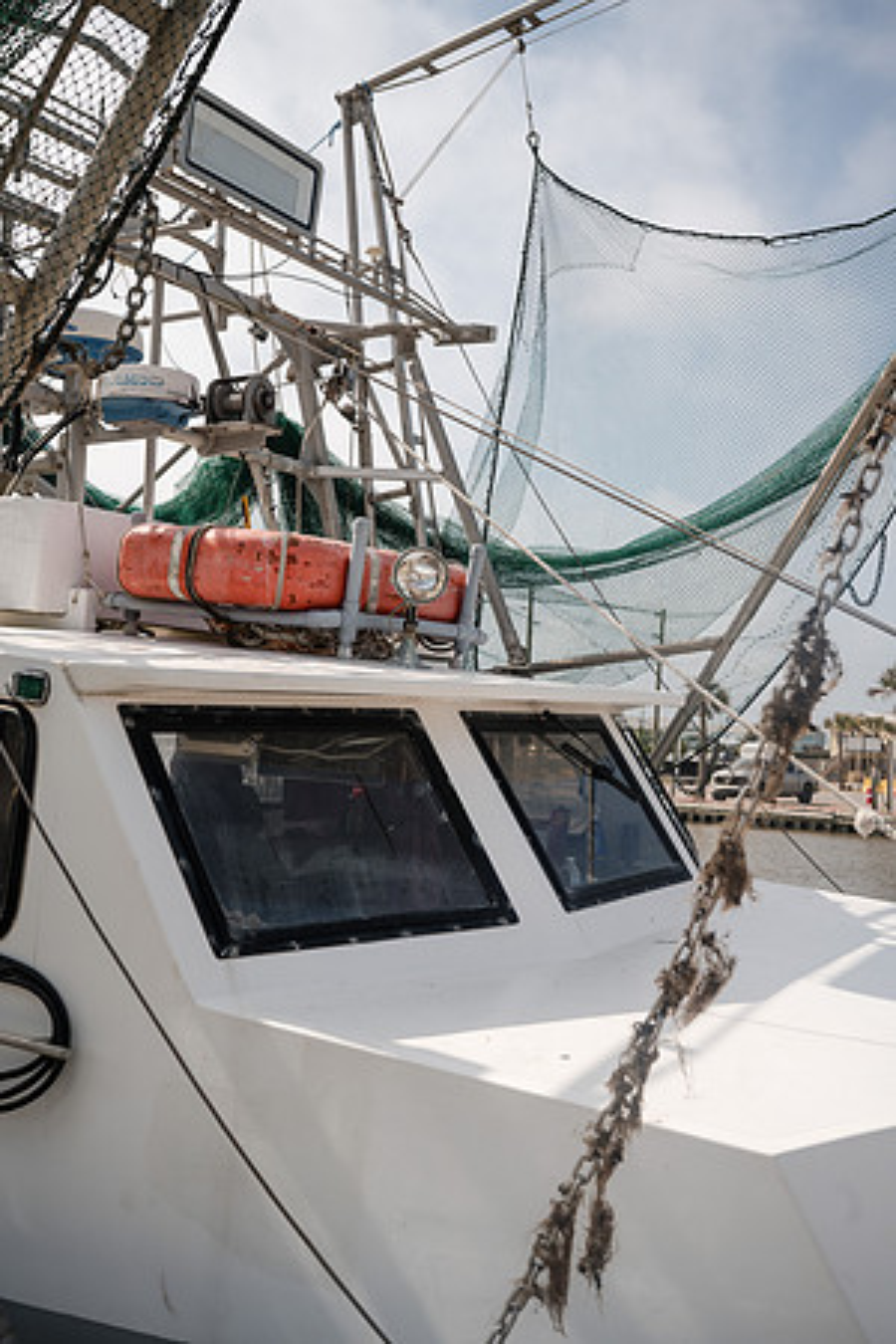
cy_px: 672
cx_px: 448
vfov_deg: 54.4
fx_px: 1307
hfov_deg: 37.9
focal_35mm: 35
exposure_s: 1/1000
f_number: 7.1
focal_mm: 35
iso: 200
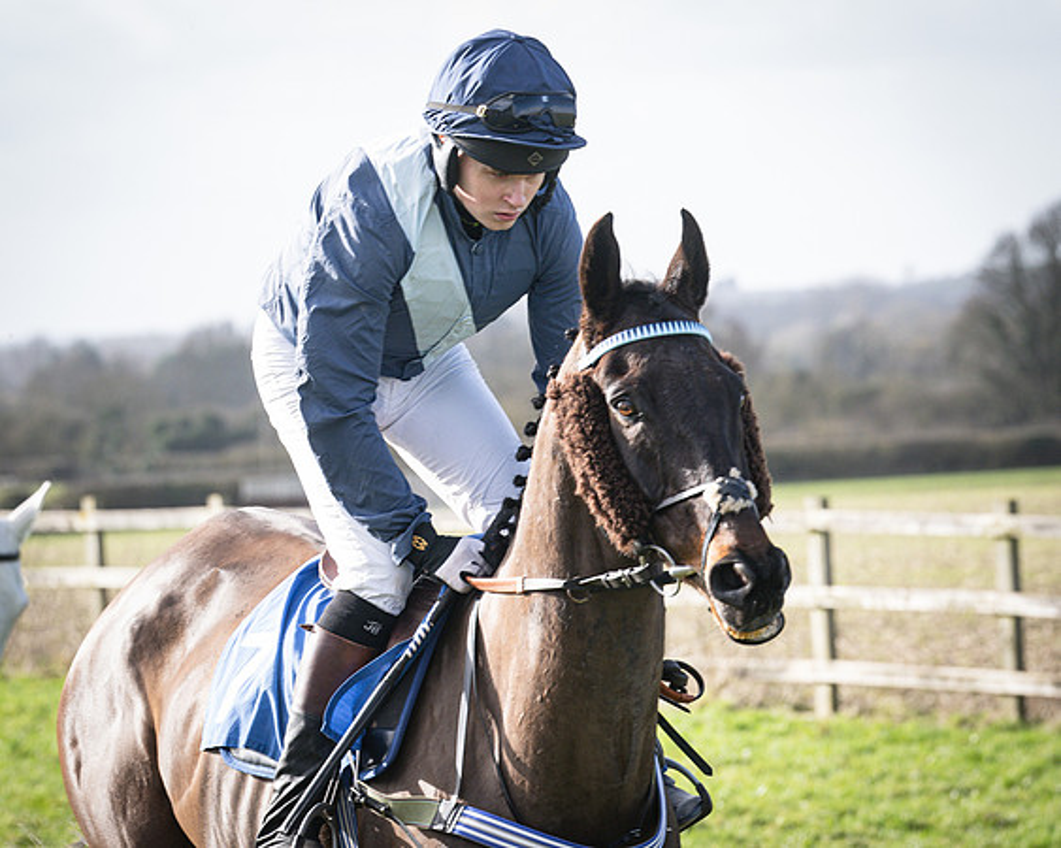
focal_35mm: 211
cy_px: 424
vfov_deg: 7.3
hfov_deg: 9.2
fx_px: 6615
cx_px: 424
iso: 400
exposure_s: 1/800
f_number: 5
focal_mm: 125
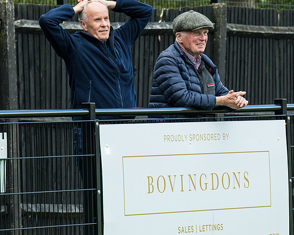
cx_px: 64
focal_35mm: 490
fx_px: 4264
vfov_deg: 3.2
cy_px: 63
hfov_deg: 3.9
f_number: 4.5
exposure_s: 1/800
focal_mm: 190
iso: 800
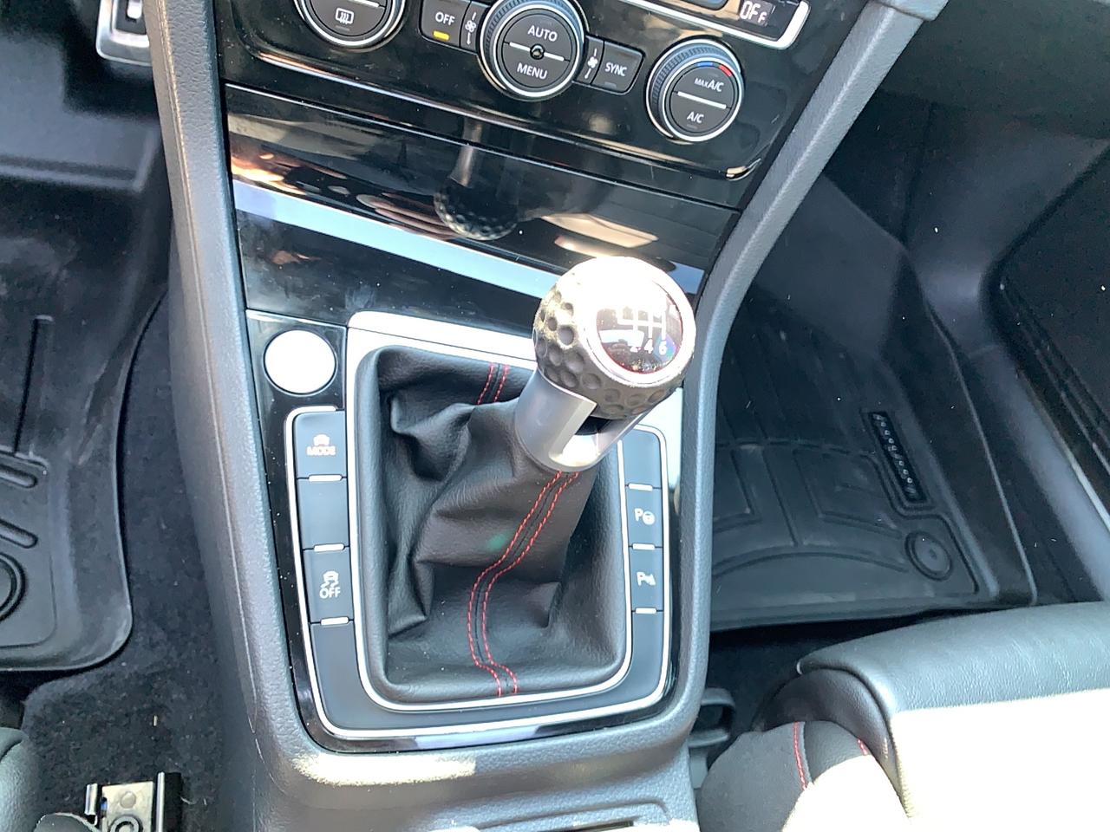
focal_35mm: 26
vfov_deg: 53.1
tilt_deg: -49.4
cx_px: 555
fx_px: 834
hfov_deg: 67.3
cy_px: 416
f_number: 1.8
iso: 100
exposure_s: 1/61
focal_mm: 4.25
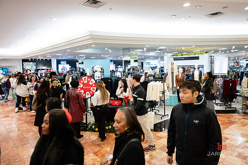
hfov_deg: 71.7
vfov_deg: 51.5
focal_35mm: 25
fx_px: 172
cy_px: 79
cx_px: 129
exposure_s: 1/125
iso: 1250
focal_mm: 24
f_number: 3.2
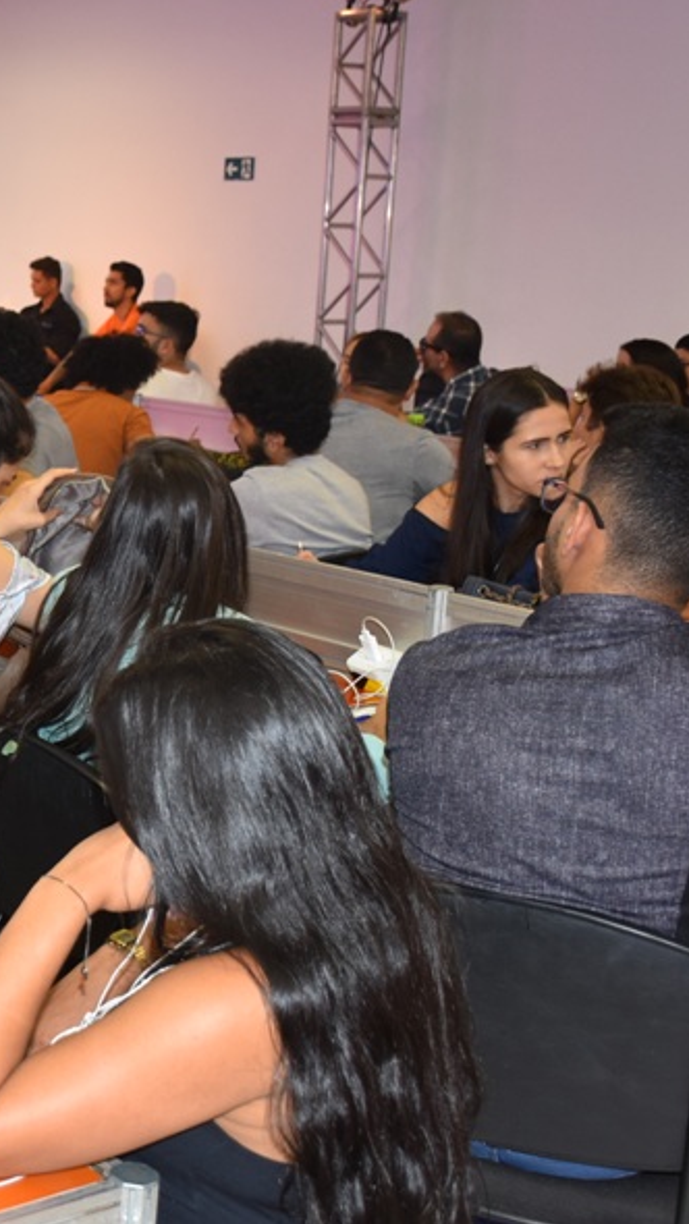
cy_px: 592
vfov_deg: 34.9
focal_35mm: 60
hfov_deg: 18.5
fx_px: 1948
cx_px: -226
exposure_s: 1/60
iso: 400
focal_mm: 22
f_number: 3.5
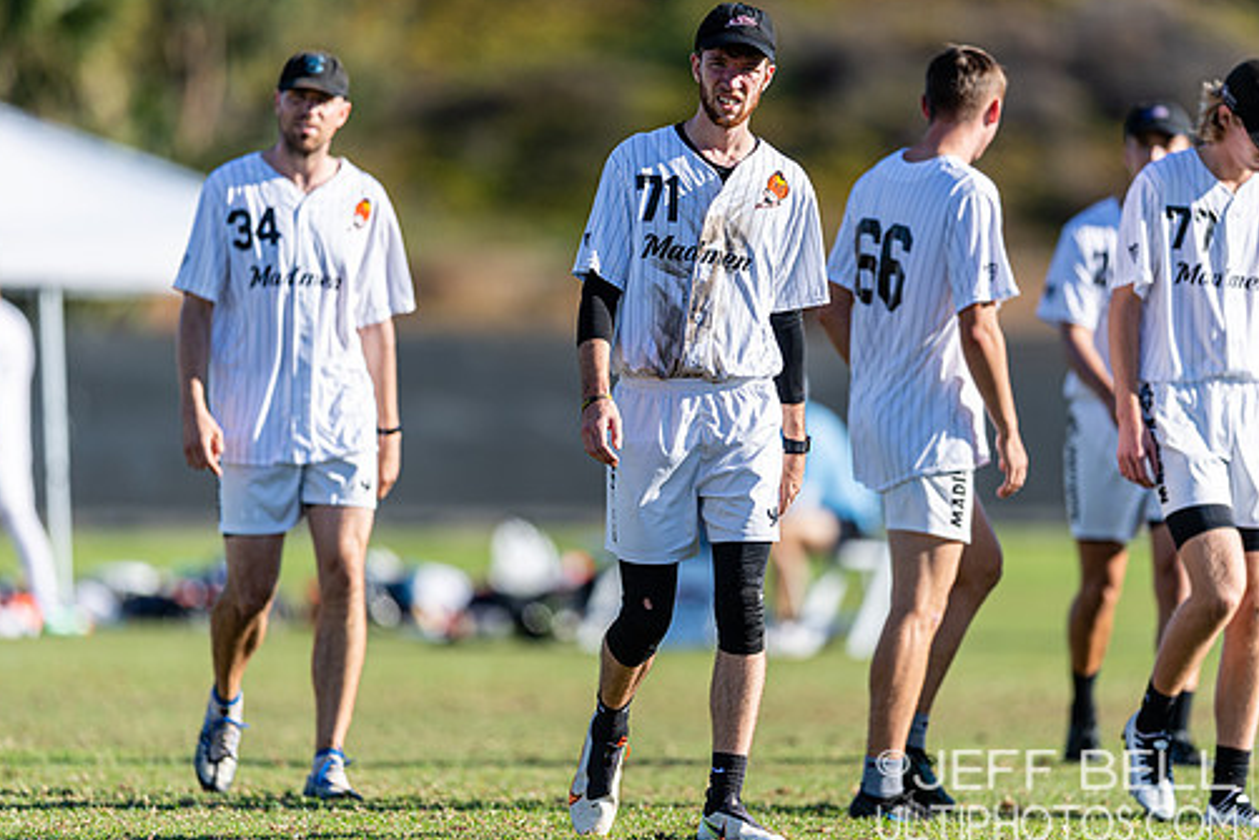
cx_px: 710
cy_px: 387
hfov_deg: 4.5
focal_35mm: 462
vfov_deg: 3.0
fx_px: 16161
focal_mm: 400
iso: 100
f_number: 2.8
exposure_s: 1/1600
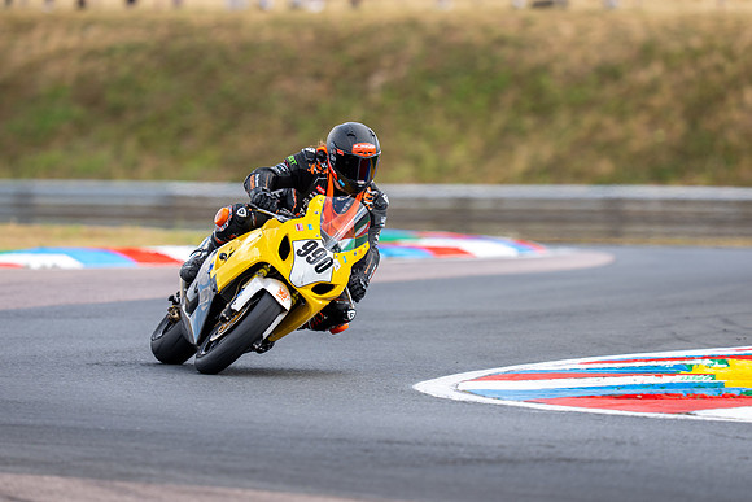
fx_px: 9097
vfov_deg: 3.2
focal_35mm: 435
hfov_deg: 4.7
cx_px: 343
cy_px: 254
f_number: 4
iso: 80
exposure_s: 1/400
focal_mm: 400
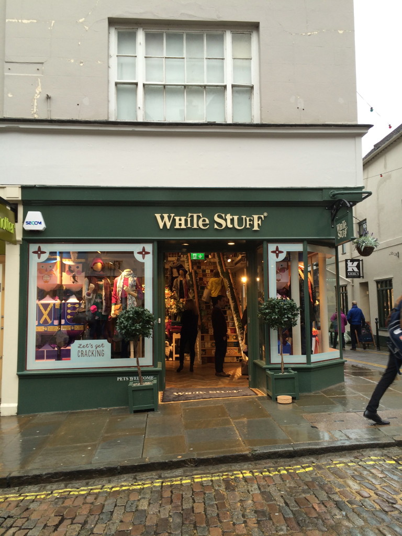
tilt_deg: +5.2
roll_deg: +1.8
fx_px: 449
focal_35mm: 29
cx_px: 201
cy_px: 268
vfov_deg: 61.7
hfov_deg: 48.2
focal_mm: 4.15
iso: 40
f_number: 2.2
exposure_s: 1/60
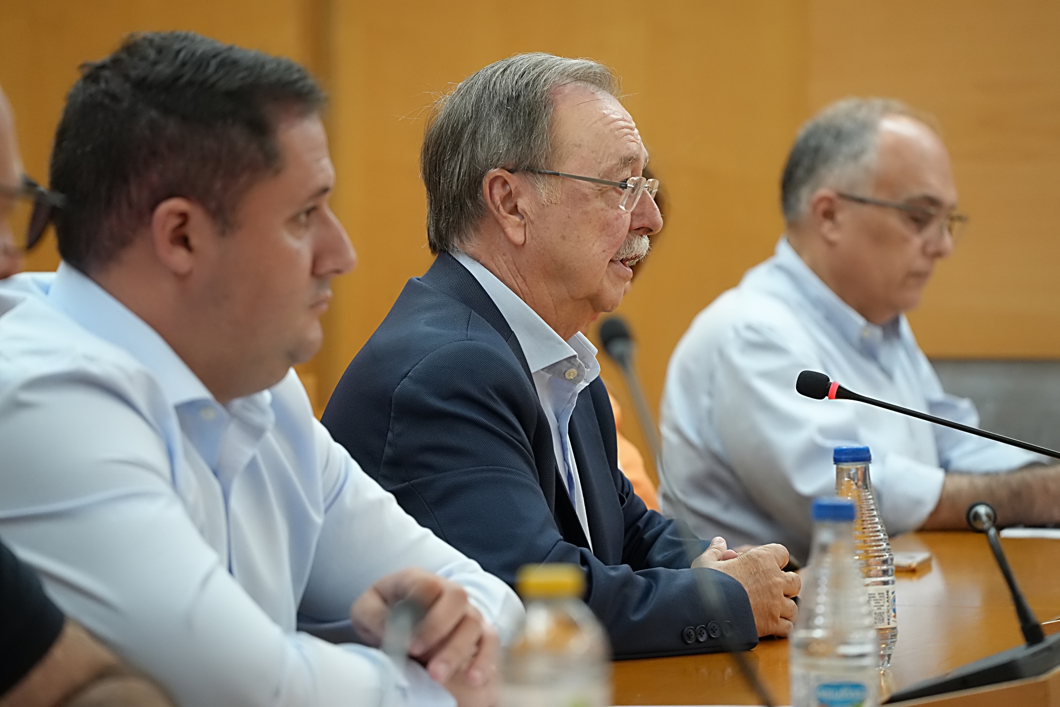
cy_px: 354
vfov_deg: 6.9
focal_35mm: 200
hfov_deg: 10.3
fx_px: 5888
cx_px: 530
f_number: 5.6
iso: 4000
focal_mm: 200
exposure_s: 1/200
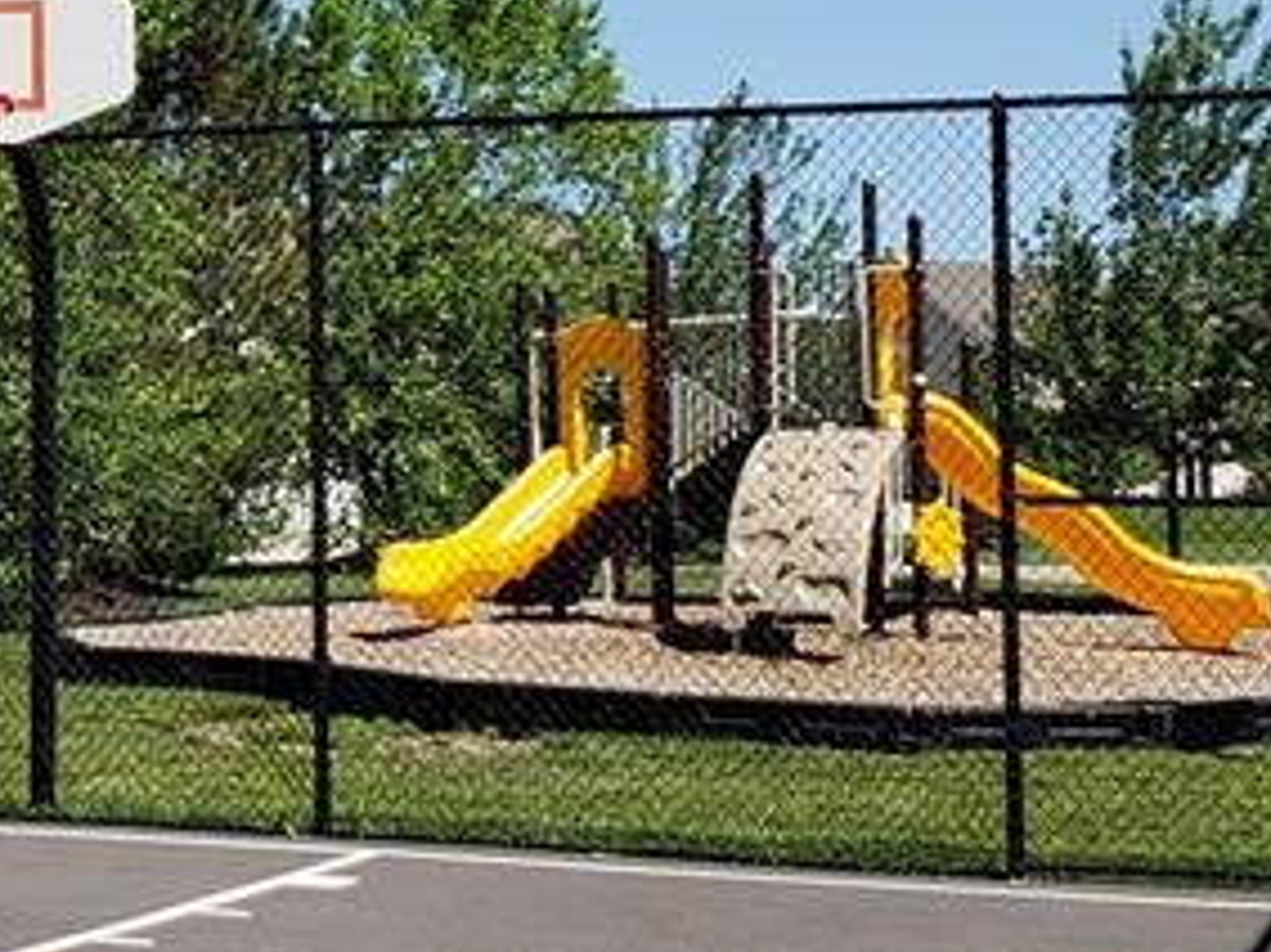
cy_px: 229
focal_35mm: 94
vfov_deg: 15.6
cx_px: -76
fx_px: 3450
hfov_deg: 20.1
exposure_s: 1/1348
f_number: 2.4
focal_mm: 4.3
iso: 50
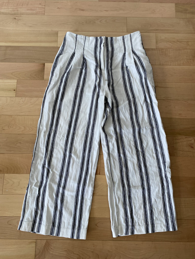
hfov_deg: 53.1
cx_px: 98
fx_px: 195
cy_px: 130
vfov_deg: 67.3
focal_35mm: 26
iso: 125
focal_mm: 4.25
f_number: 1.8
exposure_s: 1/69
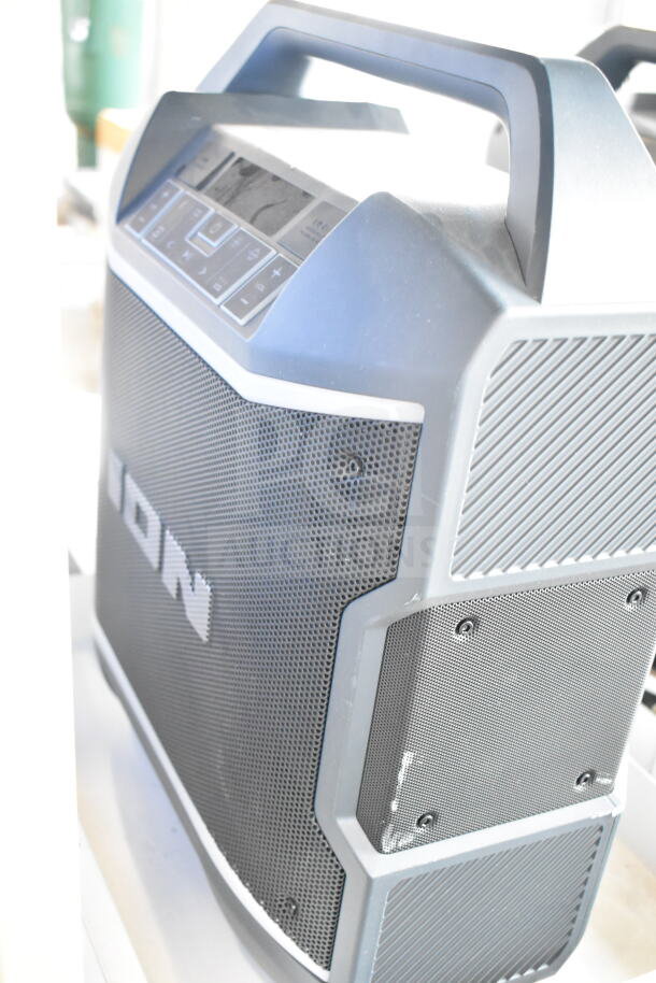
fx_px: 1147
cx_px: 328
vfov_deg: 46.4
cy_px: 492
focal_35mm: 42
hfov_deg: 31.9
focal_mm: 28
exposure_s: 1/50
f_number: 4.2
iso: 5600
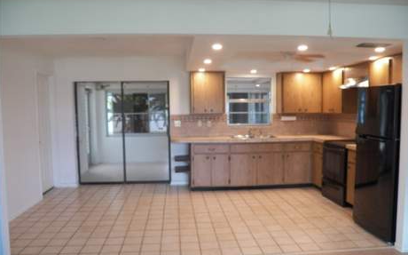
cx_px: 209
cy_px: 138
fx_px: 345
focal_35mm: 31
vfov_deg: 40.5
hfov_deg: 61.3
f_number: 2.8
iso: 125
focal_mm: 4.9
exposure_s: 1/30
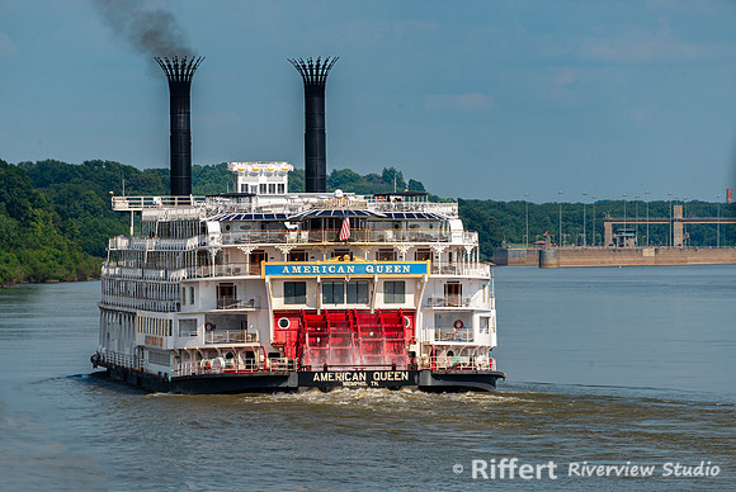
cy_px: 266
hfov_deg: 5.9
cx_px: 320
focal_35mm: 348
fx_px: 7129
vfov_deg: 4.0
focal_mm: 300
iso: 110
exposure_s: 1/200
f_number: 10
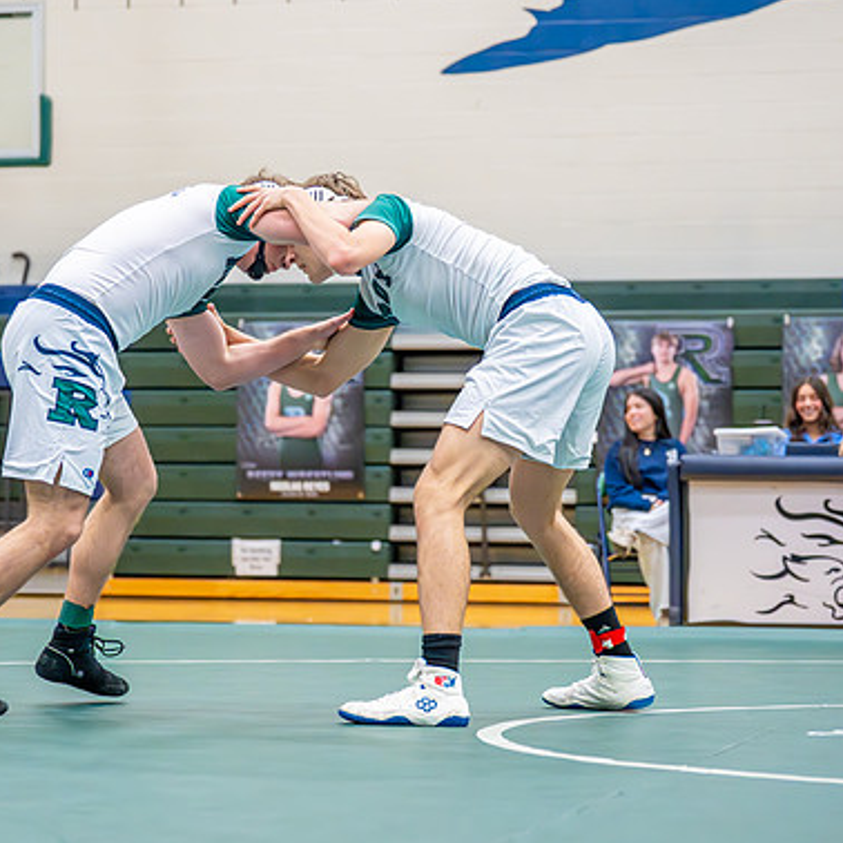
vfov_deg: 15.4
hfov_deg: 15.4
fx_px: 3113
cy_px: 392
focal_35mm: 113
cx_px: 291
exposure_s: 1/1000
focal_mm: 70
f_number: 2.8
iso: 6400
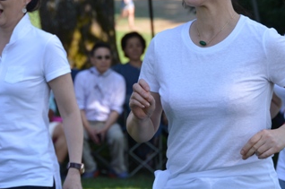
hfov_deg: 6.1
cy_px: 57
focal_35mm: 338
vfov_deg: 4.1
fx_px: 2672
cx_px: 174
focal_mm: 112
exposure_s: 1/200
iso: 200
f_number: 7.1
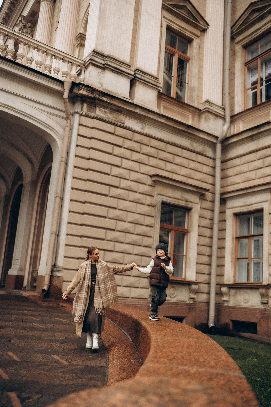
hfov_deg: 37.9
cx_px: 136
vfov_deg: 54.4
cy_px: 204
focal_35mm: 35
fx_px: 395
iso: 800
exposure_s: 1/8000
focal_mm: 35
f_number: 1.4
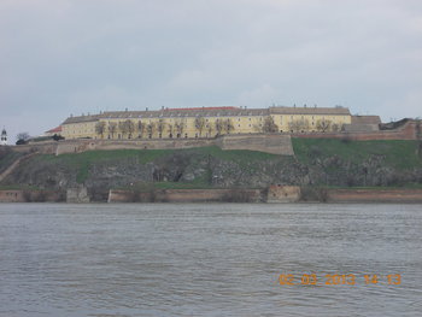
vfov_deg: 18.0
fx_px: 1000
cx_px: 211
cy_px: 158
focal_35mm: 82
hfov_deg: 23.8
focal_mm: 11.6
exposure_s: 1/320
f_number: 4.8
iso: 80
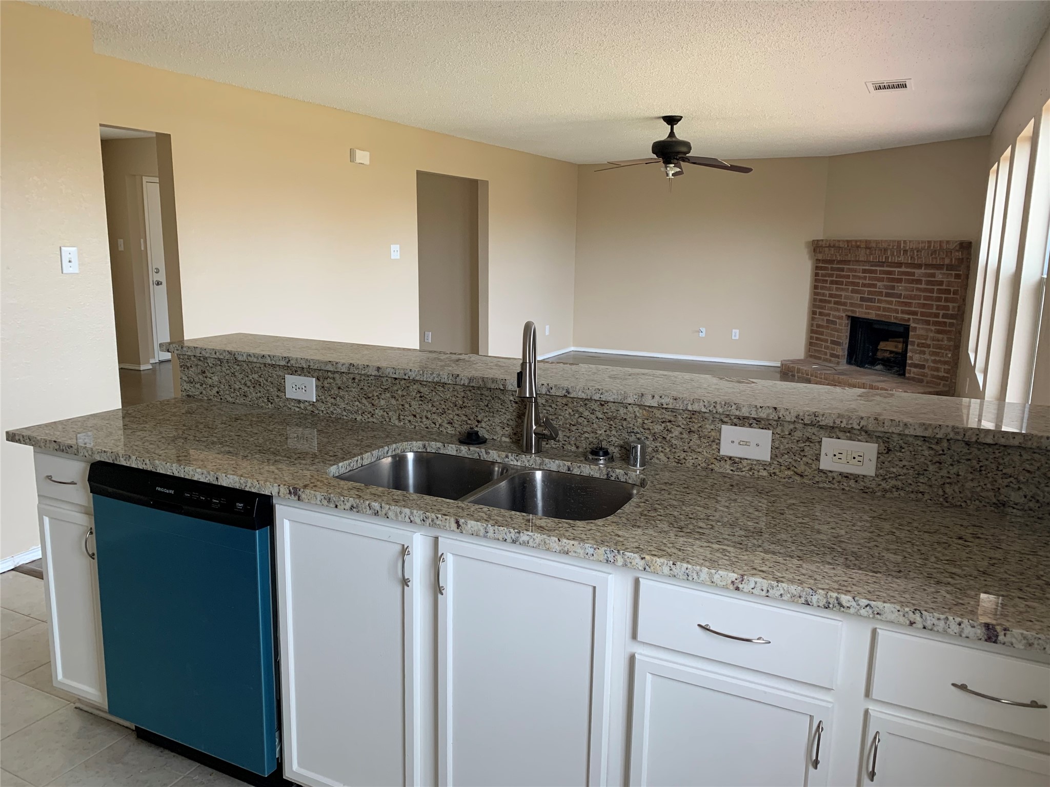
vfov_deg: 53.1
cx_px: 525
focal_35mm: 26
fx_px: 789
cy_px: 394
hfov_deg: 67.3
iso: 100
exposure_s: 1/106
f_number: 1.8
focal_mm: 4.25
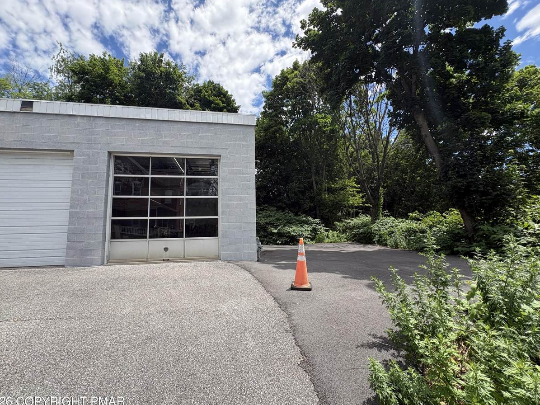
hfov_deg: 98.2
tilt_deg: +9.0
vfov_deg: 81.7
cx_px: 264
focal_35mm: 15
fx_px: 234
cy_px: 204
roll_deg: +1.7
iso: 40
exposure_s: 1/687
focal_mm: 2.22
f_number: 2.2
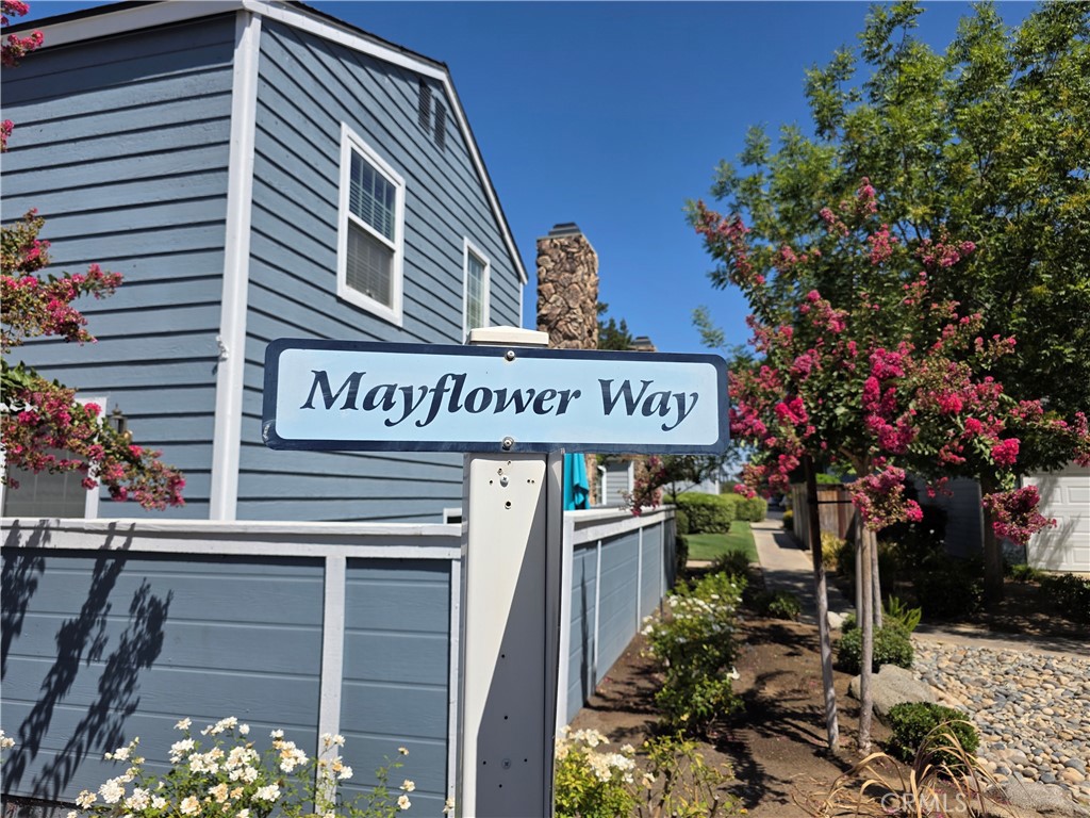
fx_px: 724
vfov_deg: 58.9
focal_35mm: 23
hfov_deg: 73.9
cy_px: 409
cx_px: 545
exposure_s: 1/7333
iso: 80
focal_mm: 6.3
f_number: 1.7
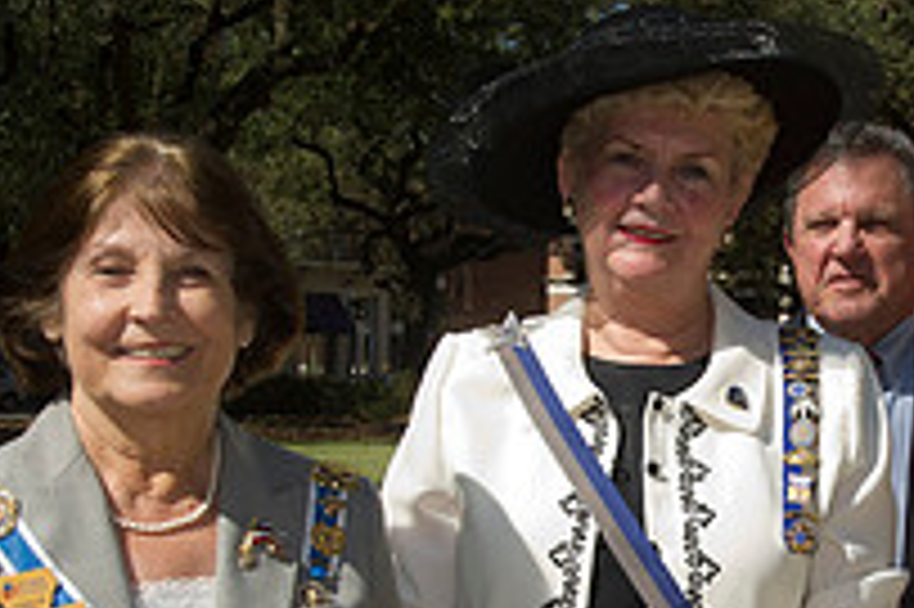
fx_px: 2461
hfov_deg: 20.8
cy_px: 450
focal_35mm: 97
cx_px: 752
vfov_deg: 14.0
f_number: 8
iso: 160
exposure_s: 1/320
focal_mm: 34
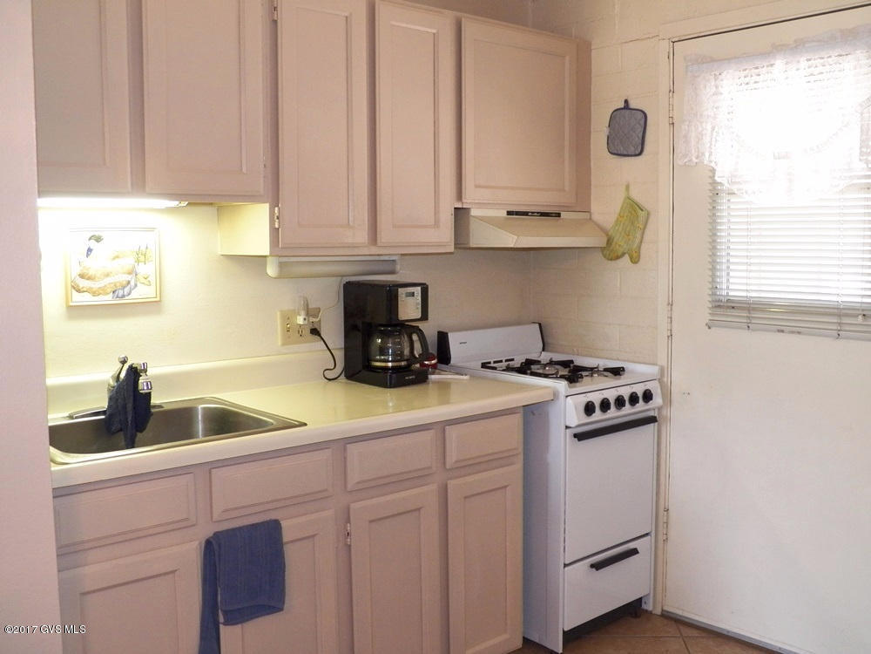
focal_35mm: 35
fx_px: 881
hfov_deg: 52.6
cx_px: 436
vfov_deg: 40.7
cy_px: 327
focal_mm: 6.3
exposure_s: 1/30
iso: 250
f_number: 2.8
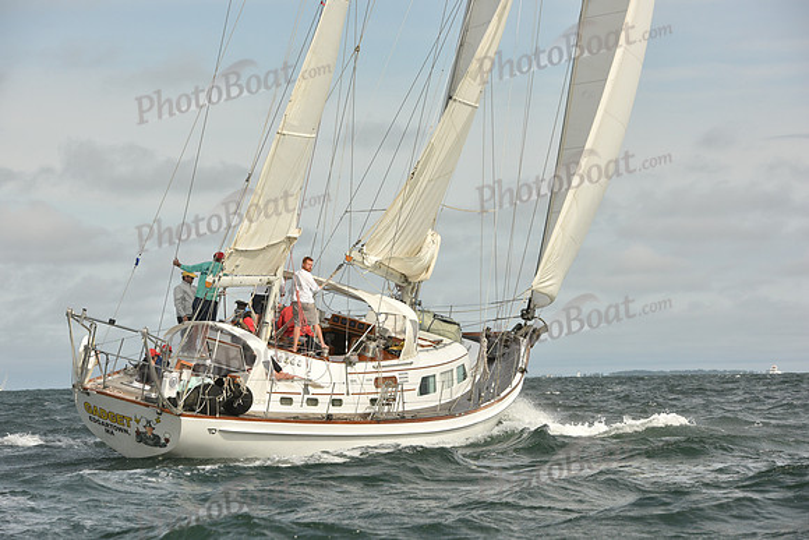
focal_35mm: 140
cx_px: 404
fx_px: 3147
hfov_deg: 14.7
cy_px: 270
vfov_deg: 9.8
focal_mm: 140
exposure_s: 1/1250
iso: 320
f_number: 9
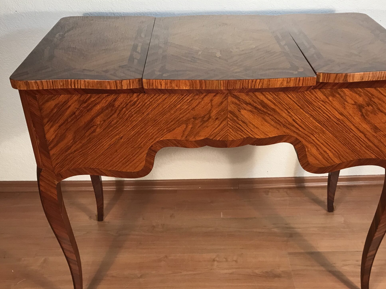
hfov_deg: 50.0
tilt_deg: -35.1
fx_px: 413
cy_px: 174
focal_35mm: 37
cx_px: 217
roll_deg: -2.3
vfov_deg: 38.5
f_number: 1.8
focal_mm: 3.99
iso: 32
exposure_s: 1/33
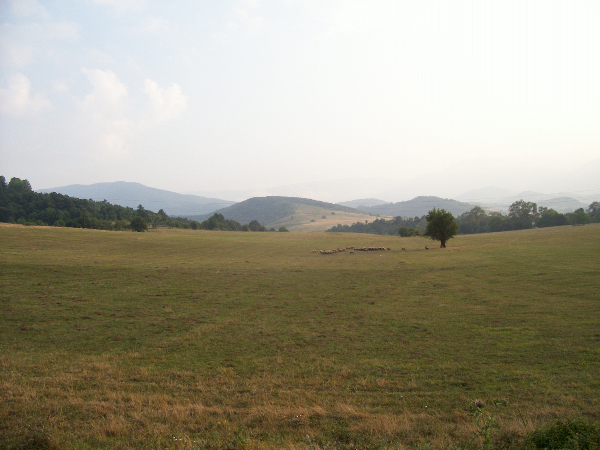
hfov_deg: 54.0
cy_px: 225
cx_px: 300
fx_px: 589
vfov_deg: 41.8
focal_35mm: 34
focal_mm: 5.6
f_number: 2.7
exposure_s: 1/463
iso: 80
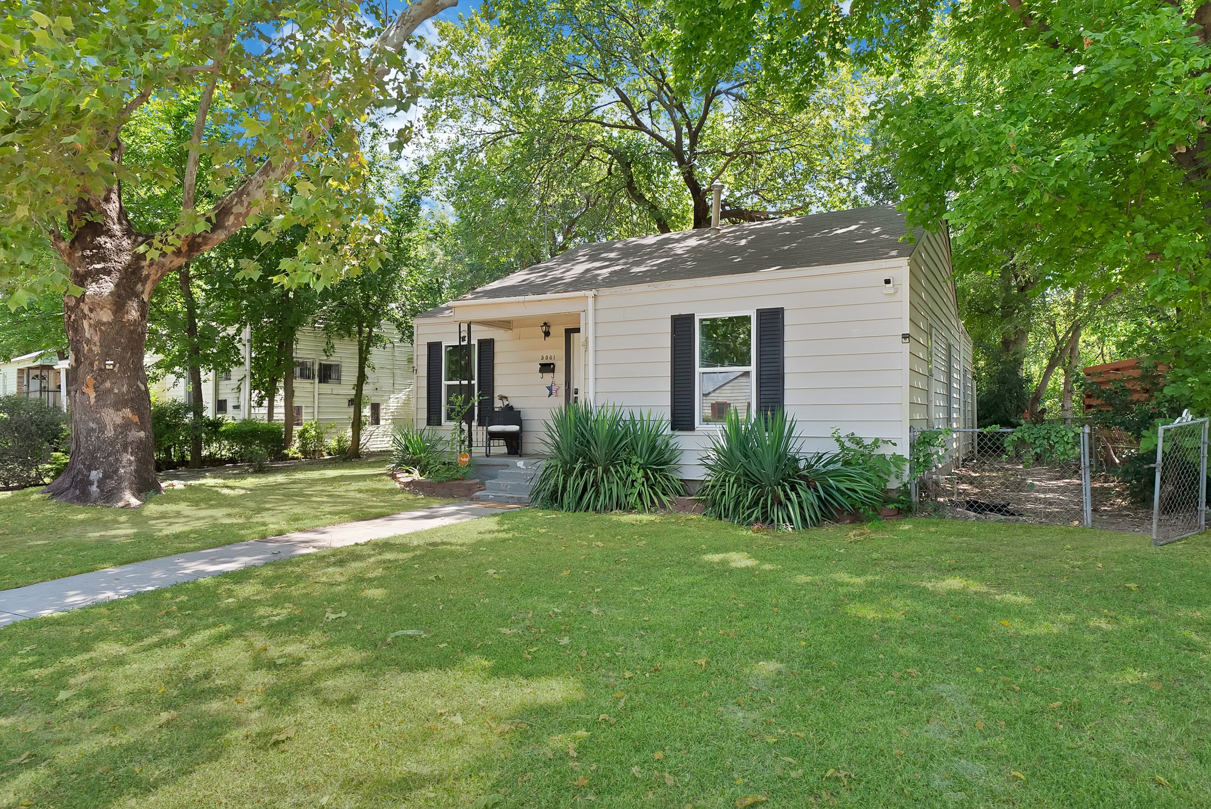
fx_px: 740
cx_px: 606
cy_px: 404
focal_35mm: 22
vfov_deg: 57.3
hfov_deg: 78.5
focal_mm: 22
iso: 640
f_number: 9
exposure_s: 1/80
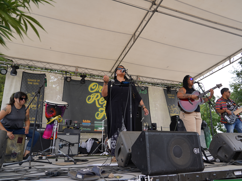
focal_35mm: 26
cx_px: 132
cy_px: 90
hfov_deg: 67.2
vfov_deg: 53.1
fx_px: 182
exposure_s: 1/200
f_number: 4.5
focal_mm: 24
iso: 100
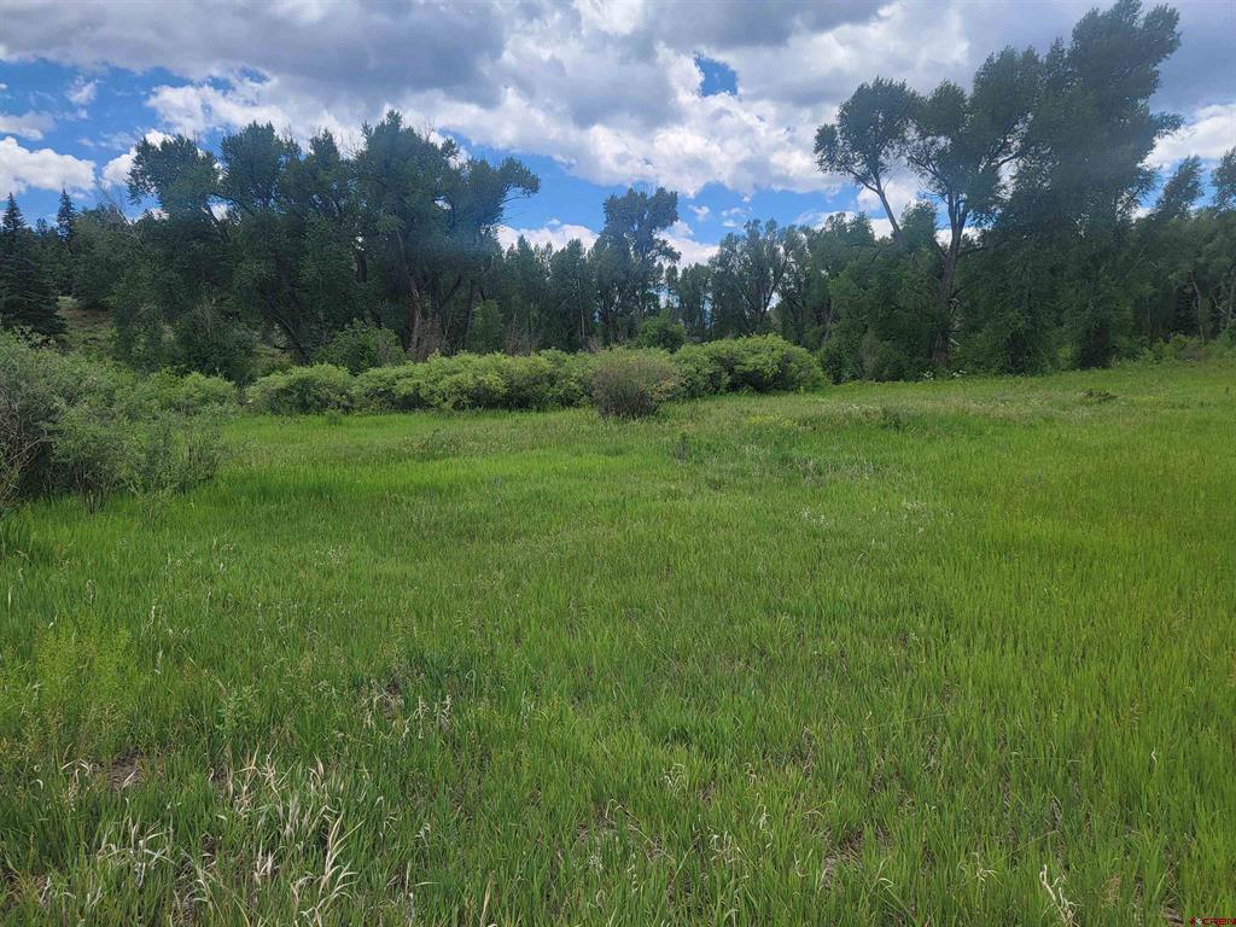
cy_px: 464
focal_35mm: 24
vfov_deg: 56.8
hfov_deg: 71.6
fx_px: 857
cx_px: 618
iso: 16
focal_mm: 6.7
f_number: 1.8
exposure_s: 1/929
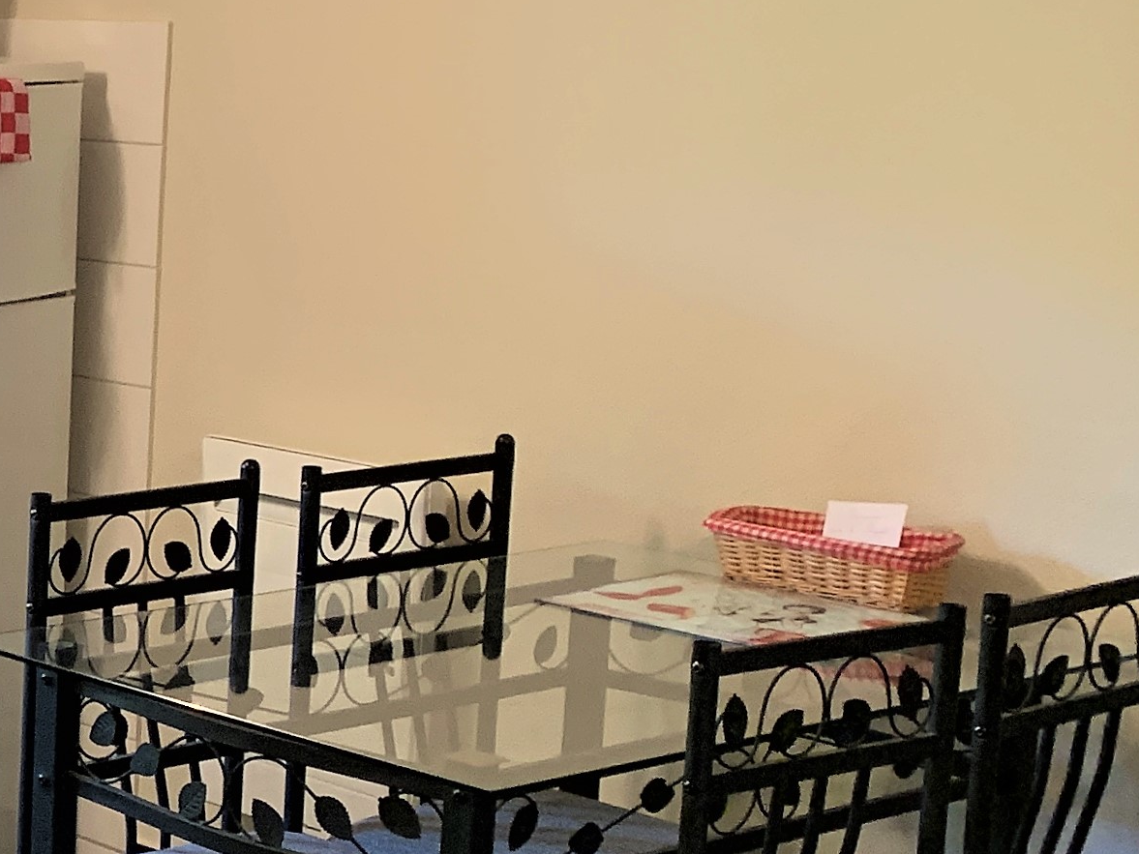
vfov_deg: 17.2
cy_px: 472
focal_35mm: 86
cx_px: -637
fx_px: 2830
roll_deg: +2.0
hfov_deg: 19.4
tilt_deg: -10.8
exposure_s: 1/50
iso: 160
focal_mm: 4.25
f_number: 1.8
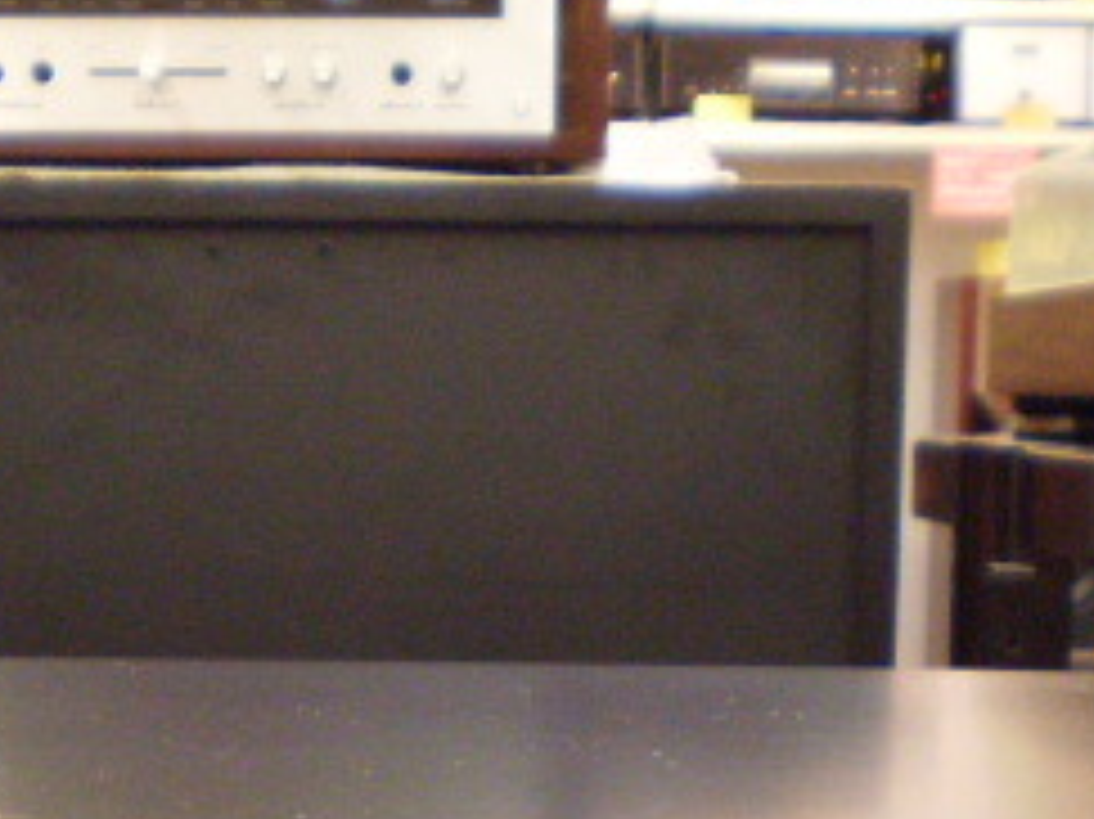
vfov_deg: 14.9
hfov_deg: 20.6
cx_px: 437
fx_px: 3001
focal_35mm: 95
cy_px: 1048
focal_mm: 6.3
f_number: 3.1
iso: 400
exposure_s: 1/20
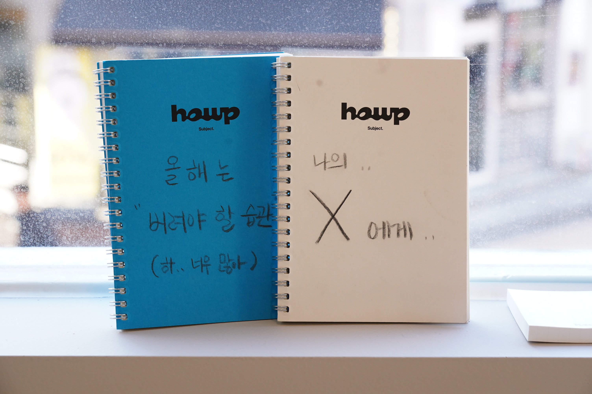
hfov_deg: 24.2
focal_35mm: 84
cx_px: 296
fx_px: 1380
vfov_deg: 16.2
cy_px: 197
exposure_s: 1/160
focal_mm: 84
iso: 2000
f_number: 8
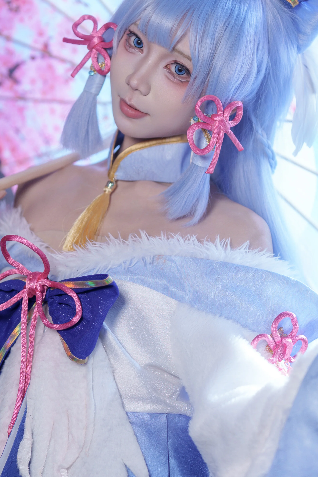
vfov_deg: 19.1
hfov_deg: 12.8
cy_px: 209
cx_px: 140
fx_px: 1418
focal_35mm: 107
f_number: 1.4
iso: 200
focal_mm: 50
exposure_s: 1/320
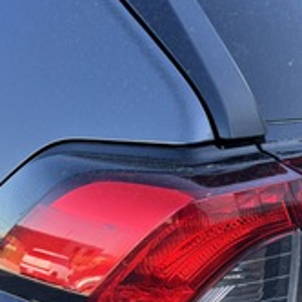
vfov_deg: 29.4
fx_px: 572
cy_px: 190
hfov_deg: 29.1
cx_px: 227
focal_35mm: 58
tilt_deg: -16.0
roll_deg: -1.1
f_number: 1.6
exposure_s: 1/178
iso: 40
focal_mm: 5.96
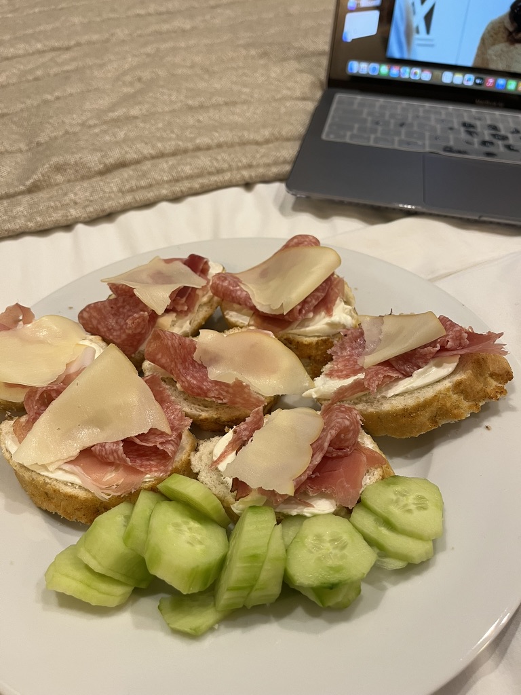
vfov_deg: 67.3
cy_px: 348
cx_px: 260
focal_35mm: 26
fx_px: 522
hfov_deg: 53.1
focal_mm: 5.1
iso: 125
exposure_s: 1/50
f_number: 1.6
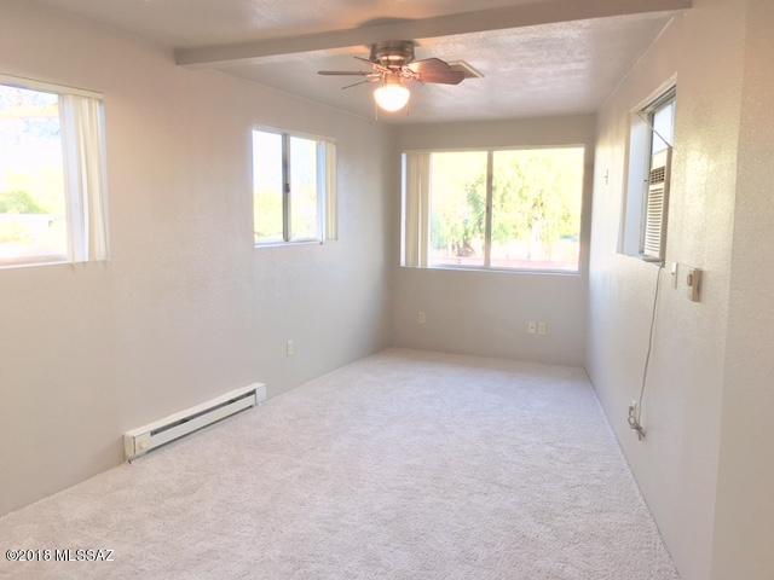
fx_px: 648
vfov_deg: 48.2
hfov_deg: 61.7
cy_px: 290
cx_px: 387
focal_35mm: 29
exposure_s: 1/40
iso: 25
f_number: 2.2
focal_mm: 4.15
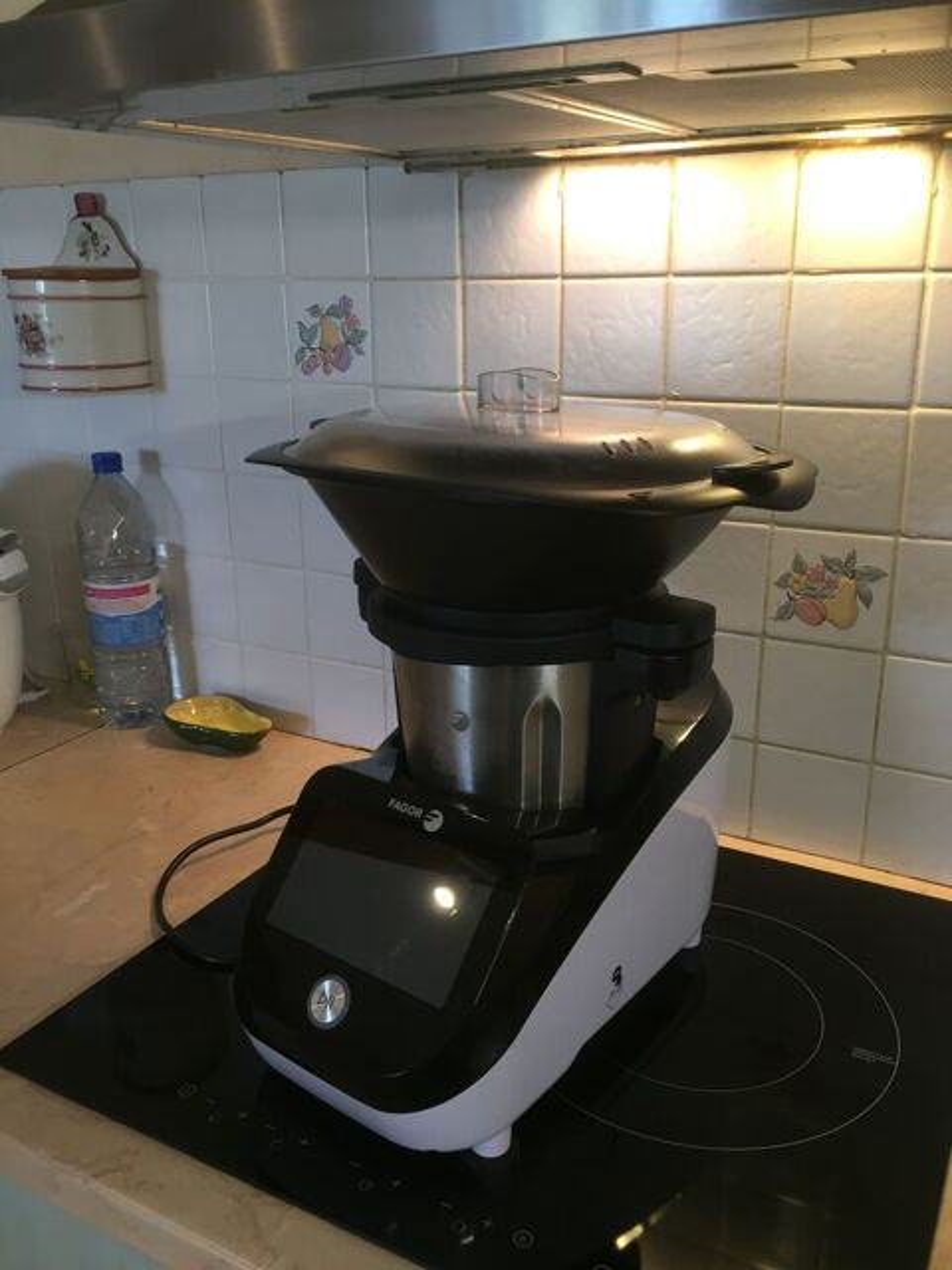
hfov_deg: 48.2
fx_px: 1063
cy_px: 635
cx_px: 476
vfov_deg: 61.7
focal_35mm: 29
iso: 100
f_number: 2.2
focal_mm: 4.15
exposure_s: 1/33
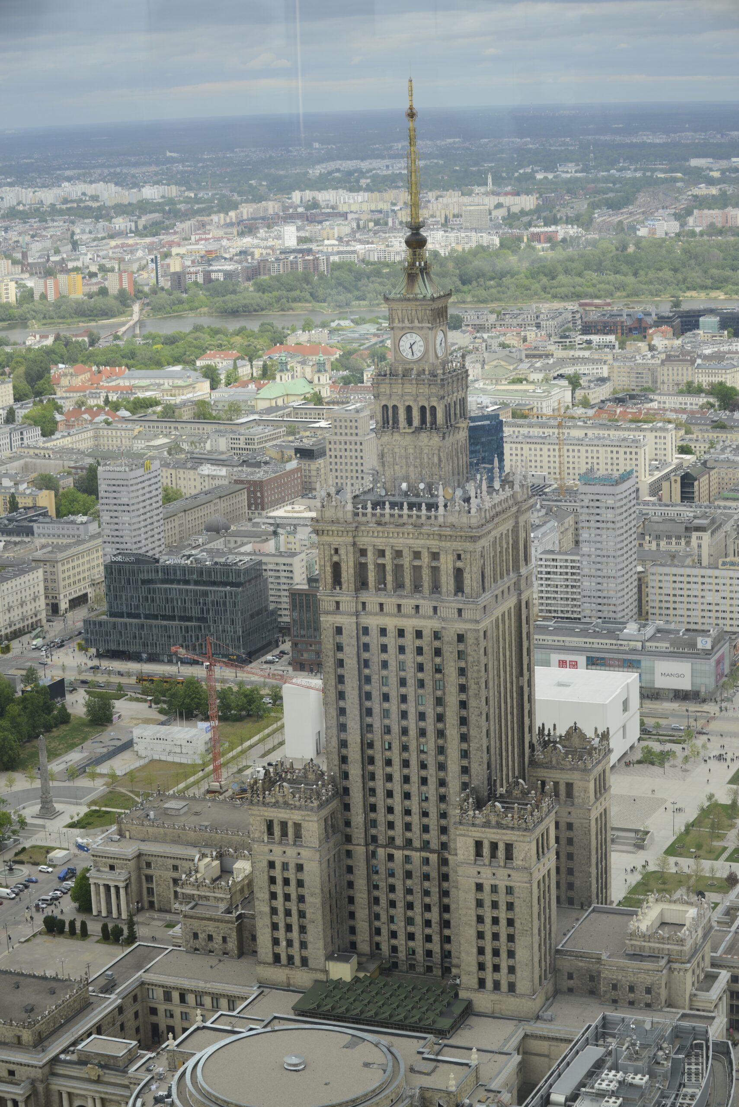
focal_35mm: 70
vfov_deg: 28.8
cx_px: 370
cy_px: 554
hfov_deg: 19.5
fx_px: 2153
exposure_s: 1/1600
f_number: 4
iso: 400
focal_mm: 70
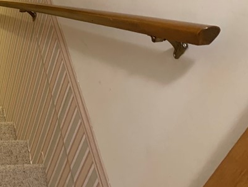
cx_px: -42
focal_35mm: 67
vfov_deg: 20.5
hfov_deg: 26.1
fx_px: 480
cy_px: -38
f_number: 1.8
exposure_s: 1/60
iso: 320
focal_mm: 4.25
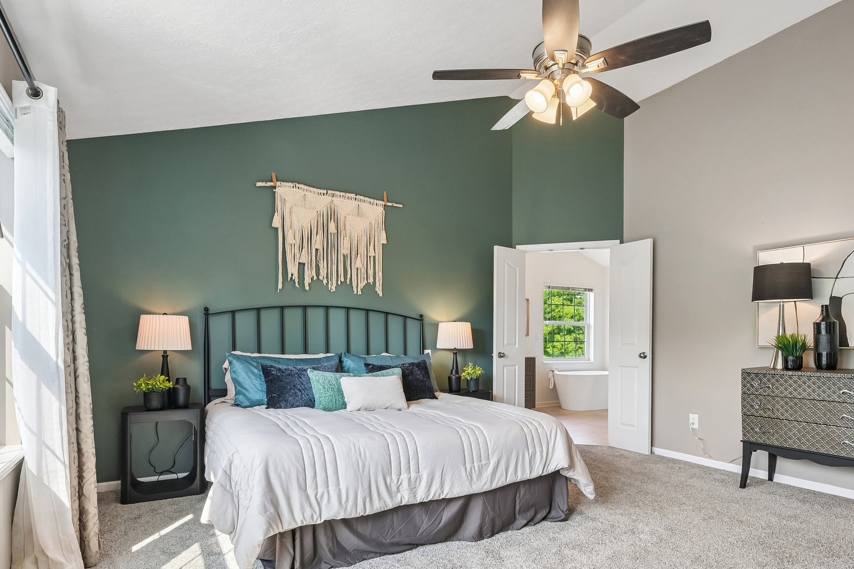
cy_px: 348
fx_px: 451
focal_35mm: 19
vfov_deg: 63.8
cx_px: 422
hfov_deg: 86.9
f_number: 8
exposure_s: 1/30
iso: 100
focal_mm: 14
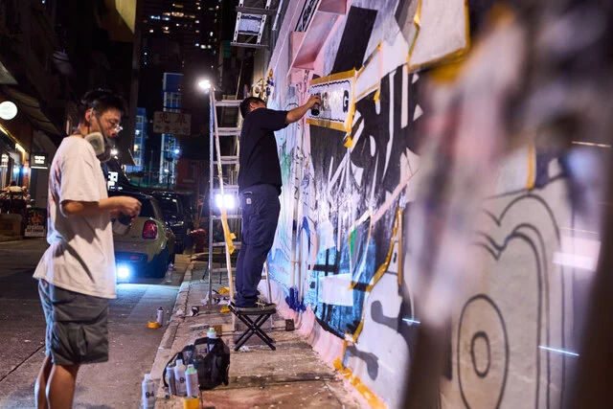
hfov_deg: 47.4
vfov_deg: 32.6
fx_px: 698
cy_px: 204
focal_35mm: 41
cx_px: 306
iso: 2000
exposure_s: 1/125
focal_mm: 41
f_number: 2.2
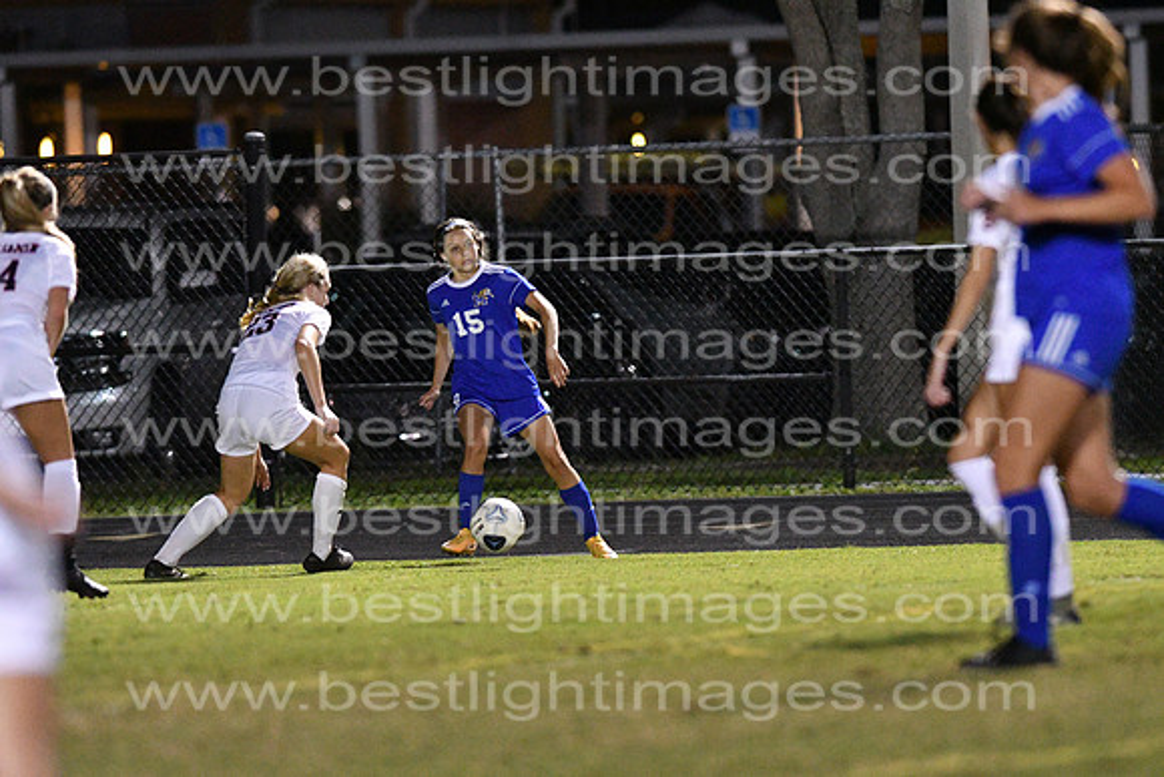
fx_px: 14553
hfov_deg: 4.6
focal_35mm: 450
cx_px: 582
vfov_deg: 3.1
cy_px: 388
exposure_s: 1/640
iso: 10000
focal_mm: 300
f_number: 3.5
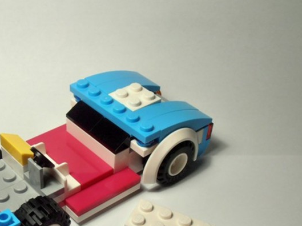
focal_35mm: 63
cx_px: 98
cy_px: 191
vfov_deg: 22.8
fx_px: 549
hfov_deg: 30.5
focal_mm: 6.61
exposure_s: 1/60
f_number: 3.9
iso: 80
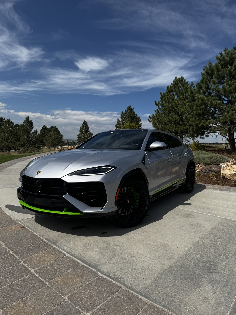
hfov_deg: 56.8
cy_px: 158
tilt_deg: -4.7
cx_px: 118
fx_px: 218
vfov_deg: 71.6
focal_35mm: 24
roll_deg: -3.3
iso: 80
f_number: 1.78
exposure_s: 1/7092
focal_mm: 6.76
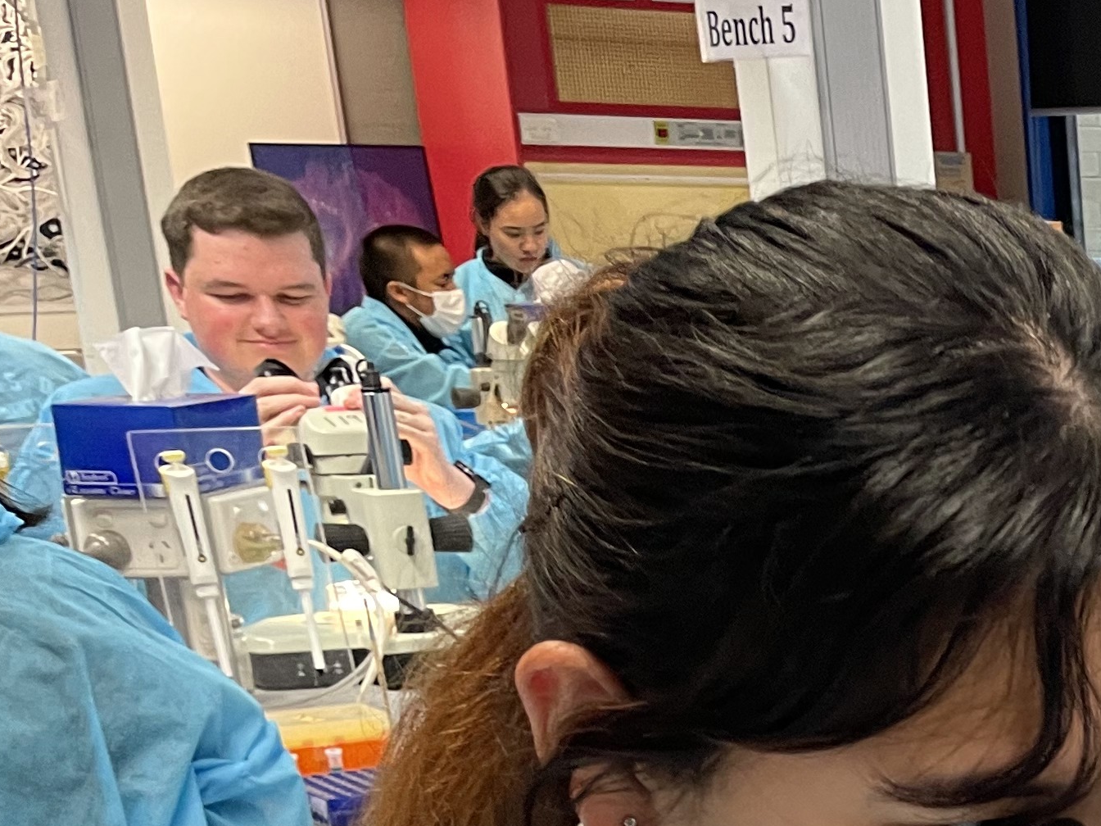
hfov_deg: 21.3
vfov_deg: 17.7
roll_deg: +0.2
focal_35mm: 78
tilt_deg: -19.8
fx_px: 2481
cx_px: 1633
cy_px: 1079
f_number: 1.6
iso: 100
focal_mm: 4.2
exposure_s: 1/50
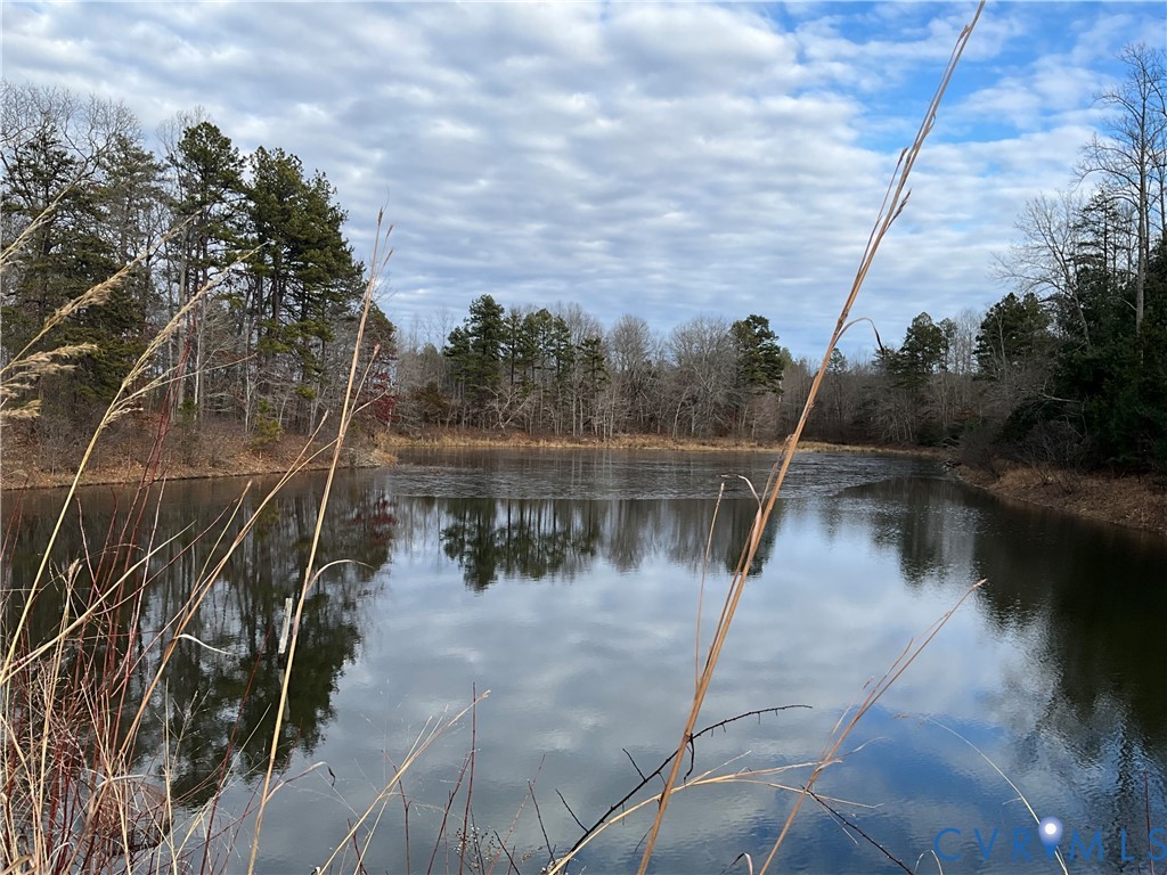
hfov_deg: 61.7
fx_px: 978
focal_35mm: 29
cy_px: 438
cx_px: 584
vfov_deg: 48.2
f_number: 1.8
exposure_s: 1/1076
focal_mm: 3
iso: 25
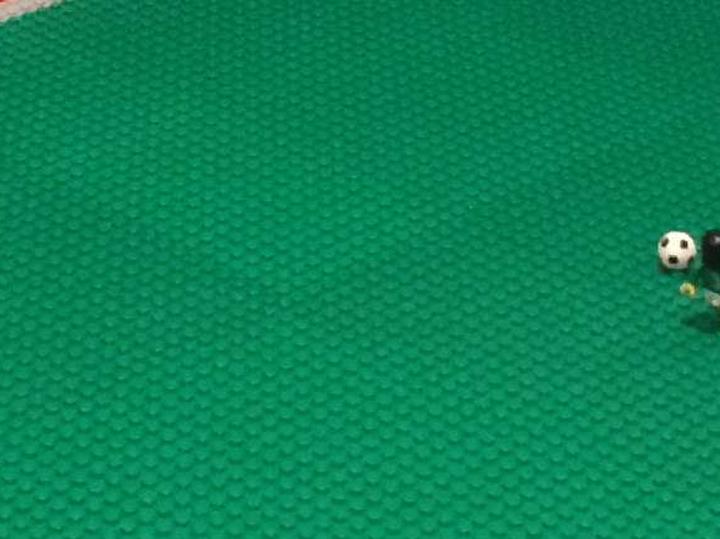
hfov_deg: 11.6
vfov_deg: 8.6
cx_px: 387
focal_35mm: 171
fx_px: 3555
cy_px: -131
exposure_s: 1/33
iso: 320
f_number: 2.2
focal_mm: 4.12
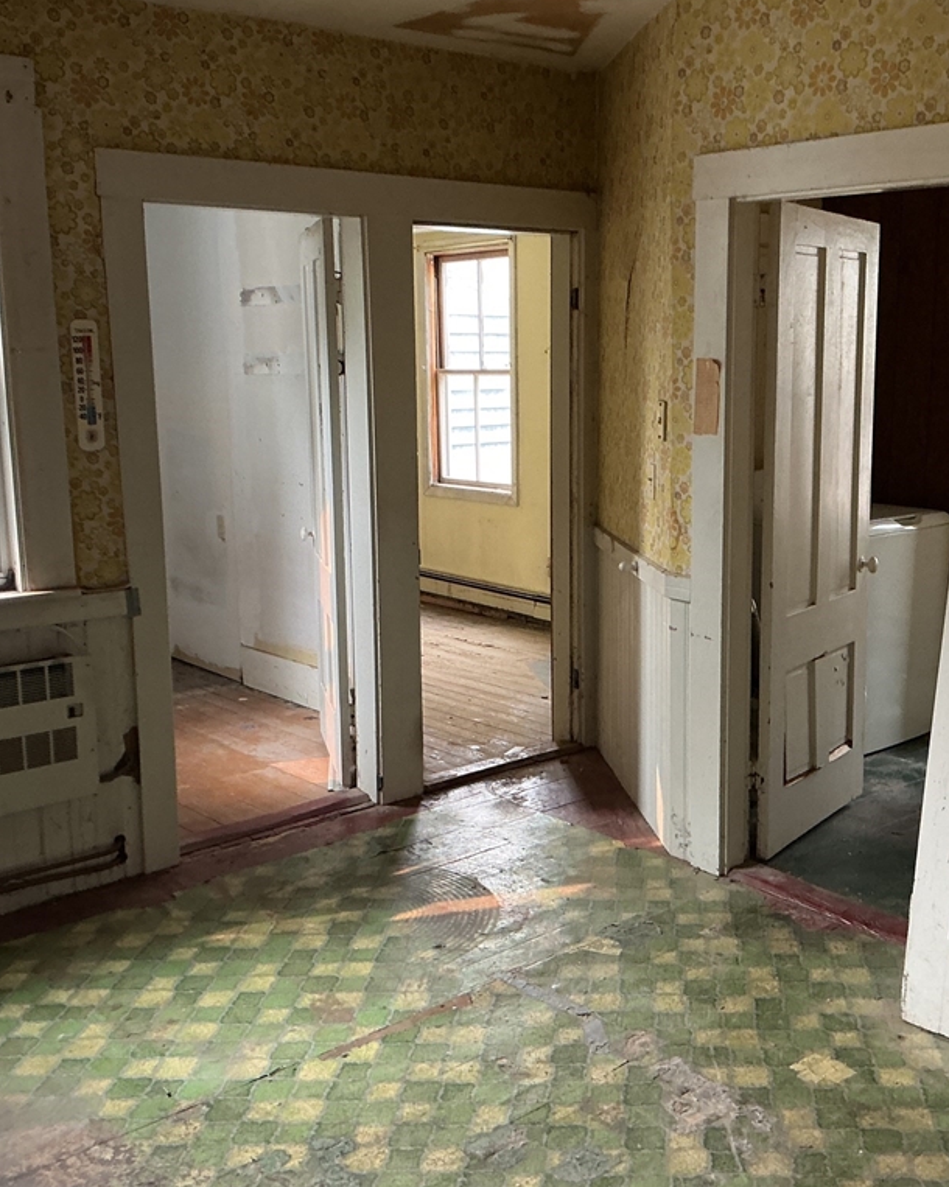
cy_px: 593
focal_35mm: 38
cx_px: 545
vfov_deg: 47.9
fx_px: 1335
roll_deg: +0.0
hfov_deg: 39.1
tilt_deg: -10.8
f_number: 1.8
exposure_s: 1/60
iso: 100
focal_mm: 3
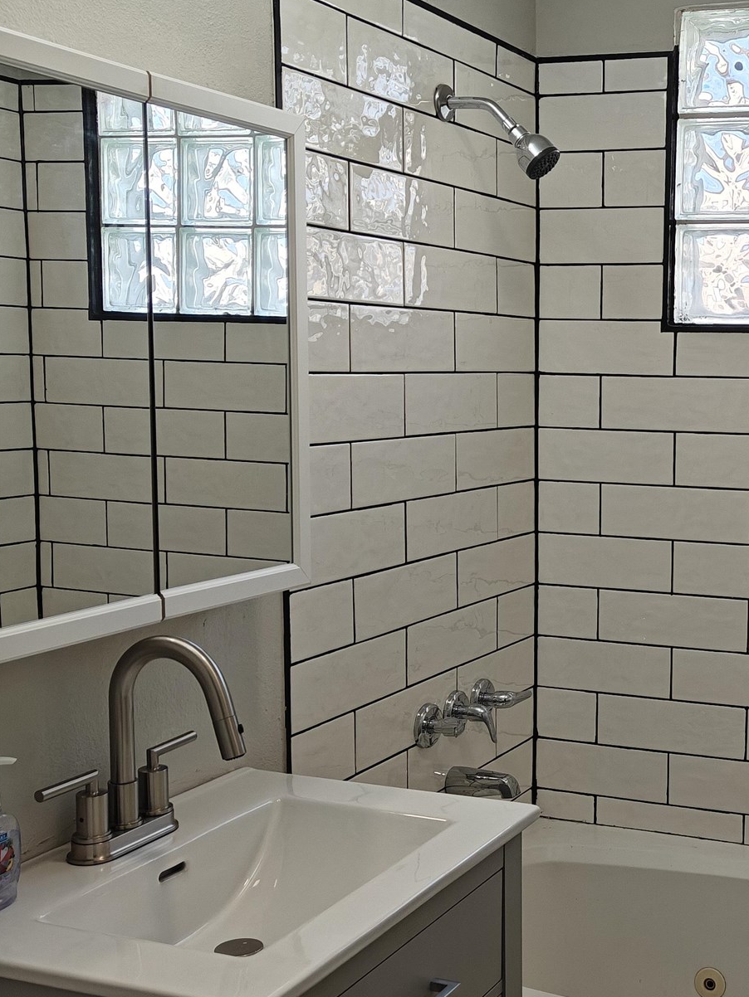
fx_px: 1327
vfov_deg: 41.2
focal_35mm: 46
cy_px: 513
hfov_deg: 29.8
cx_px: 713
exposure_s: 1/120
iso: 50
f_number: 1.8
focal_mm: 5.59
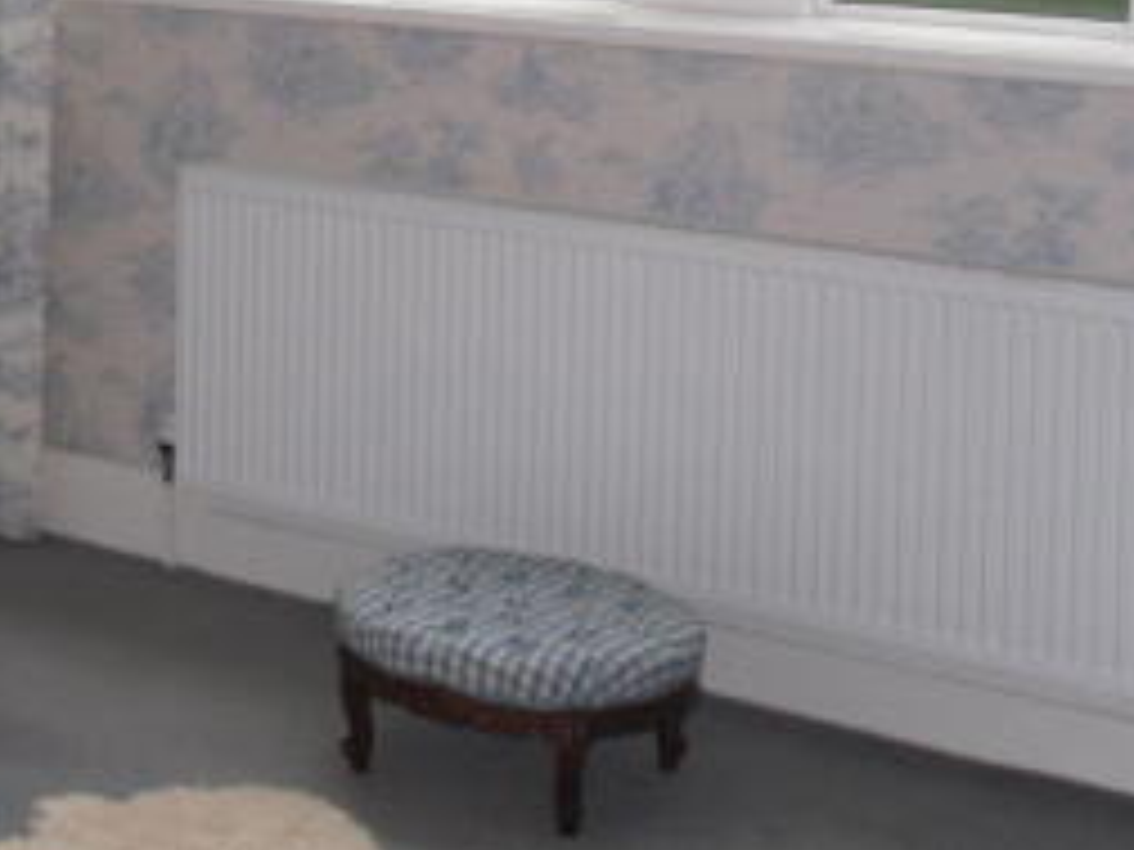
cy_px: -119
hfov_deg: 23.6
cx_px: 155
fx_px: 2654
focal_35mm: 81
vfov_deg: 17.5
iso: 200
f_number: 3.5
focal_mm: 6.3
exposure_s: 1/45
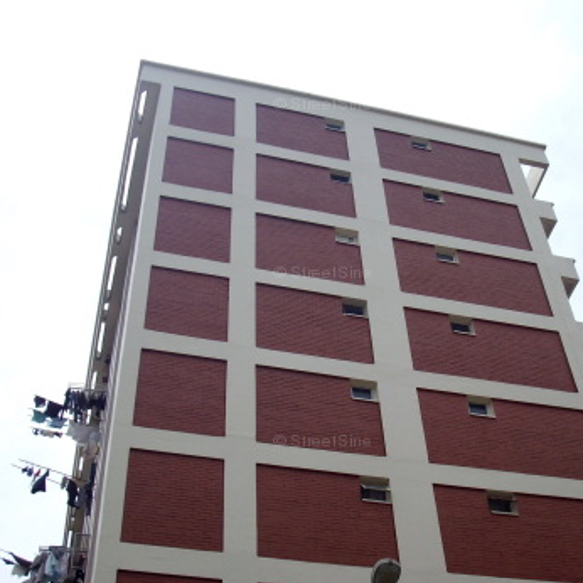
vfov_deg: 32.8
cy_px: 275
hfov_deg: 32.5
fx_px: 991
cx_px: 399
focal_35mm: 52
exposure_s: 1/640
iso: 80
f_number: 5.6
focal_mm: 6.2
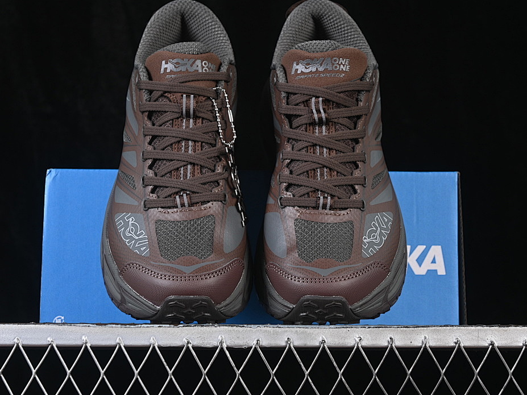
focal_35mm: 84
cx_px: 257
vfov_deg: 17.6
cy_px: 197
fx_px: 1279
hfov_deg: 23.3
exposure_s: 1/60
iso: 160
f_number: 6.3
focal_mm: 50
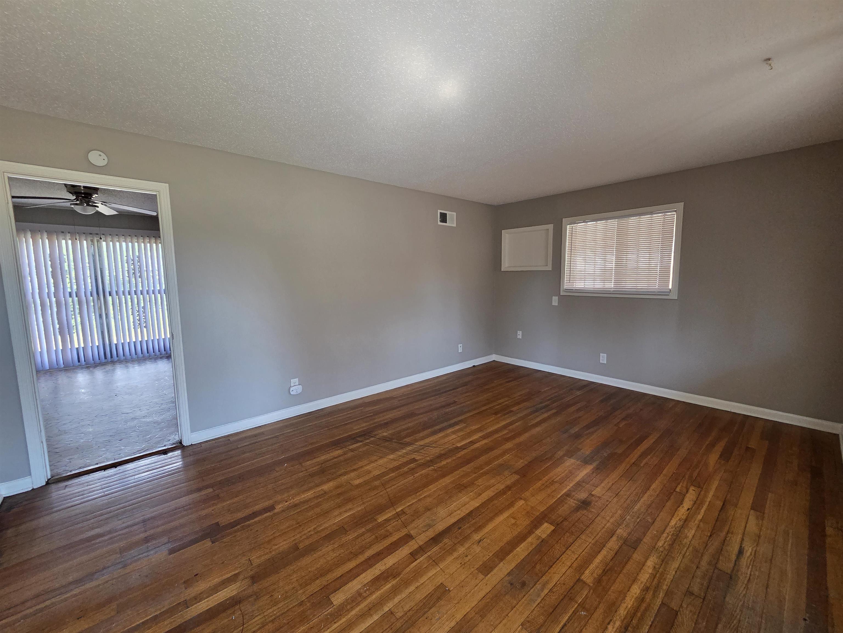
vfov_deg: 89.9
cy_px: 316
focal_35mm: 13
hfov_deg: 106.2
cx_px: 422
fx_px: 317
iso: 200
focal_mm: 2.2
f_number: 2.2
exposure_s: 1/120
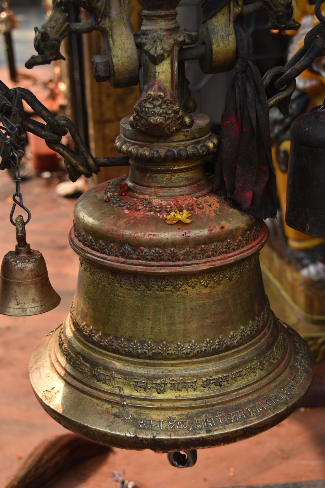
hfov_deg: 18.9
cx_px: 162
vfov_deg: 28.1
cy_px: 244
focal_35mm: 72
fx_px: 975
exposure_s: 1/320
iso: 125
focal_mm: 48
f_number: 5.3
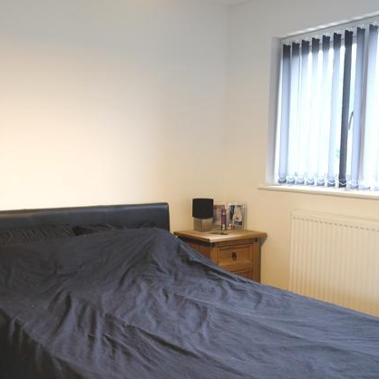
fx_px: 483
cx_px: 92
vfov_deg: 42.8
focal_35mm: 39
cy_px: 191
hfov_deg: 41.5
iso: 800
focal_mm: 20
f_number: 4
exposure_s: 1/10
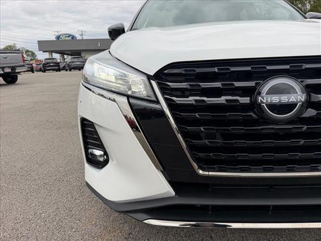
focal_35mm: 24
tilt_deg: -14.6
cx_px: 160
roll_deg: -0.3
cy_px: 120
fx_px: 223
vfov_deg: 56.8
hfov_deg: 71.6
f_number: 1.78
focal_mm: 6.76
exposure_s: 1/314
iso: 80
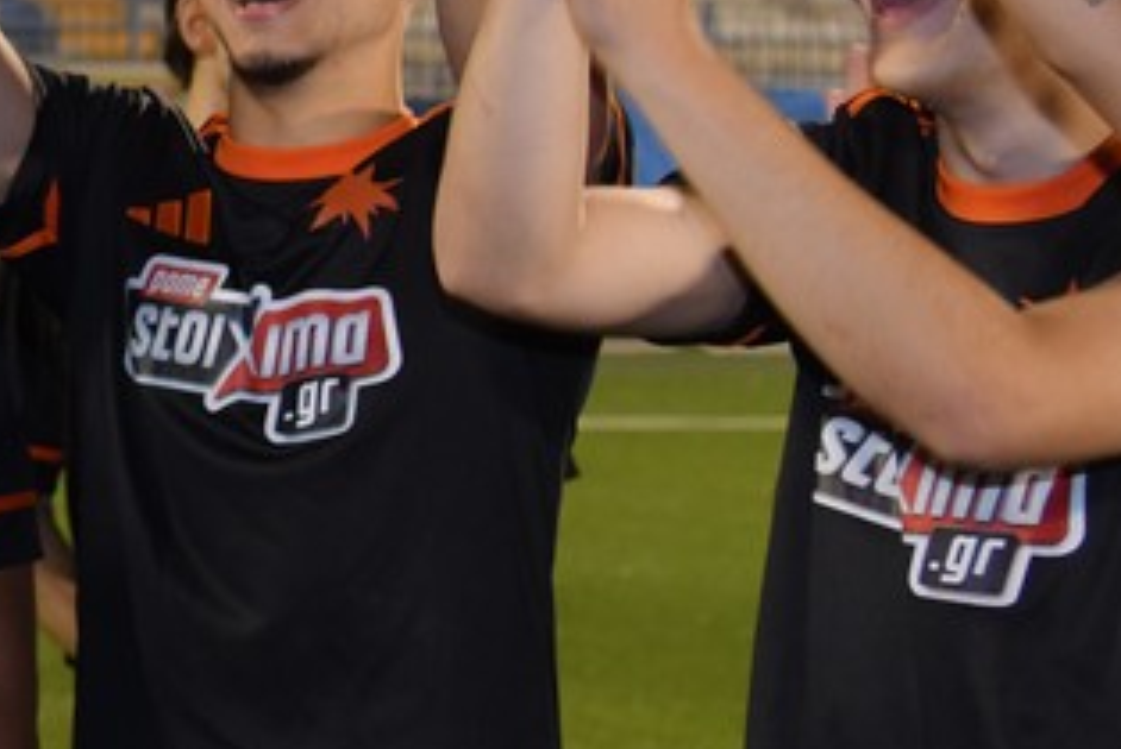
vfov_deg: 9.4
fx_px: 4519
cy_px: -82
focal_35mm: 145
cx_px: -710
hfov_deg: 13.1
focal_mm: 38
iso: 1000
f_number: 4
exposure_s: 1/250
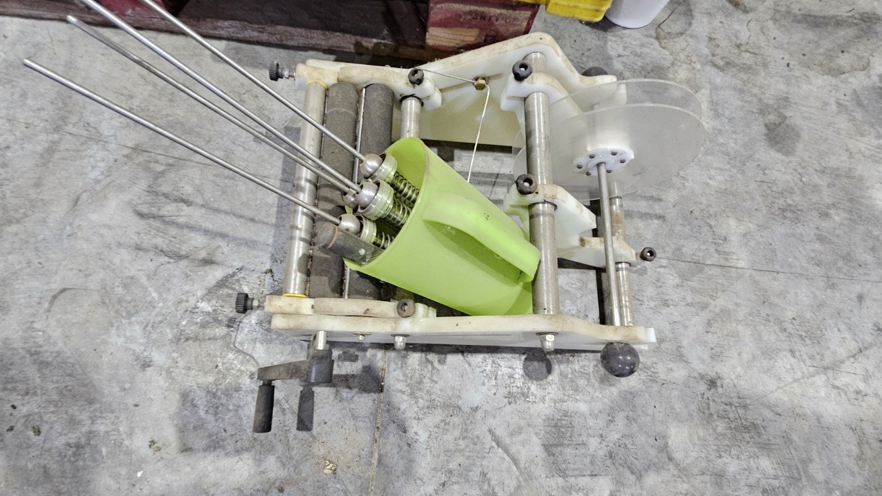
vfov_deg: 70.3
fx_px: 351
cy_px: 275
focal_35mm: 15
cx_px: 417
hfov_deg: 102.9
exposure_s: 1/33.3
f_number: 2.2
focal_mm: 2.2
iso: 320
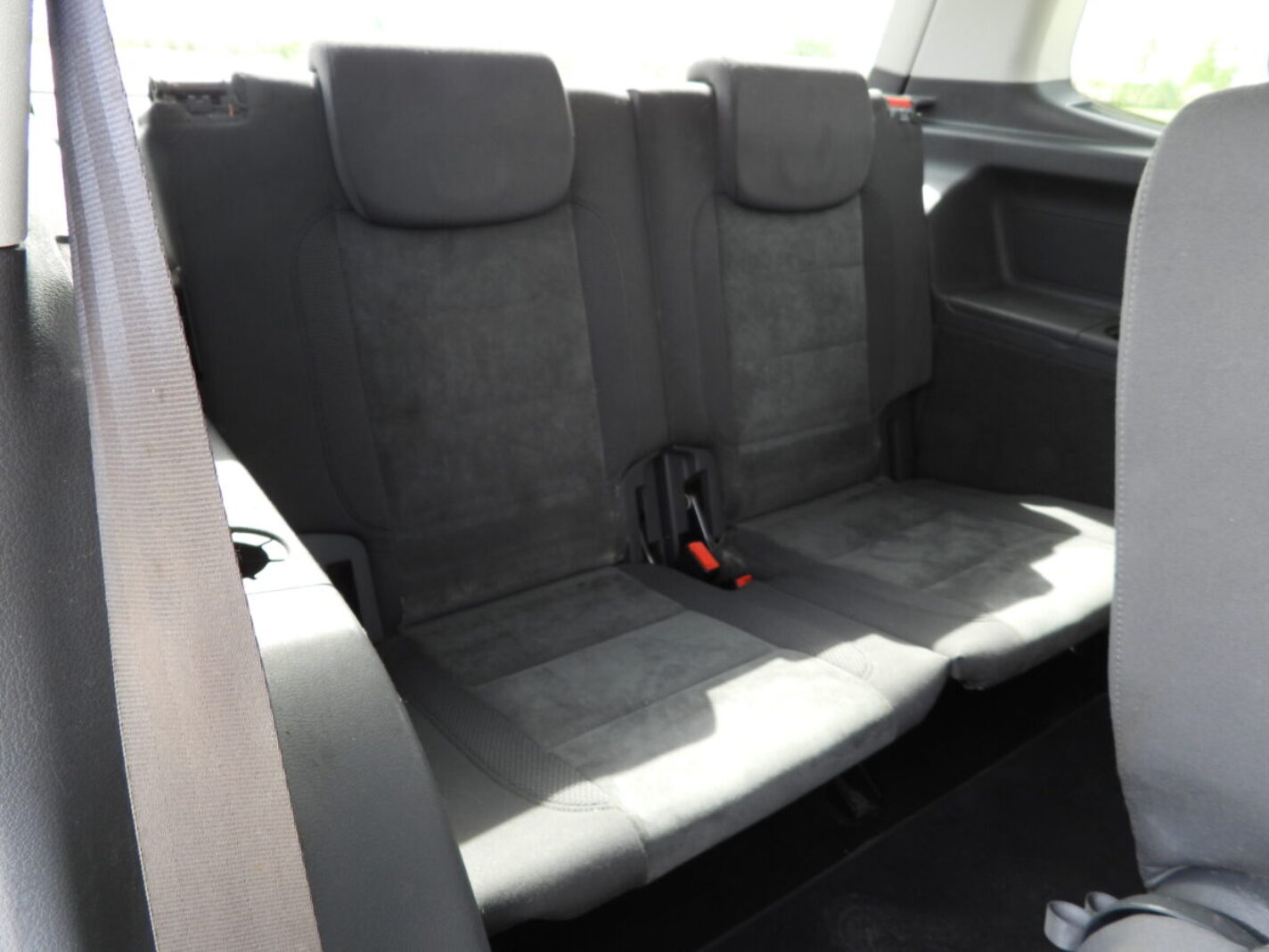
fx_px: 880
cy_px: 476
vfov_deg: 56.8
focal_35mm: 24
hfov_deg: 71.6
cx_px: 634
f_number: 2.8
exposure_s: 1/40
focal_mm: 4.3
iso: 100
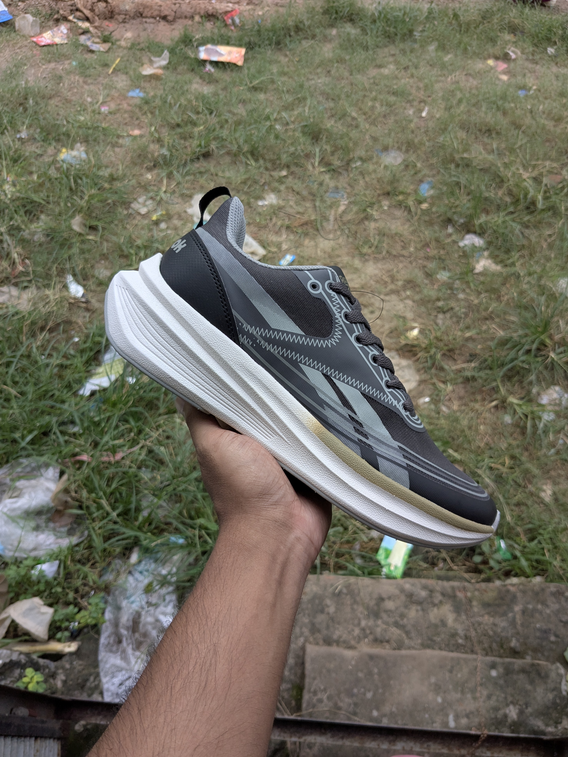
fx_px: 613
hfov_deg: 49.7
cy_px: 371
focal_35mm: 28
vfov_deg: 63.4
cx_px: 292
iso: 53
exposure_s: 1/200
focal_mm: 4.38
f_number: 1.73
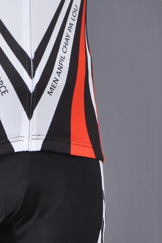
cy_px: 58
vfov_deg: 7.1
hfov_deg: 4.7
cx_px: -23
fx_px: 1970
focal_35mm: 291
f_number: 9
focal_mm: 66
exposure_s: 1/125
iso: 400
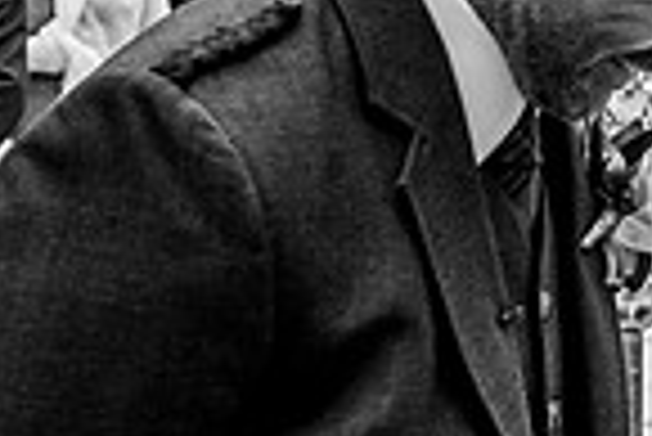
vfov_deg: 9.4
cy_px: -155
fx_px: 2592
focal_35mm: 143
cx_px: 1131
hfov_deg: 13.1
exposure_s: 1/640
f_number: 5.6
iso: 500
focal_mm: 35
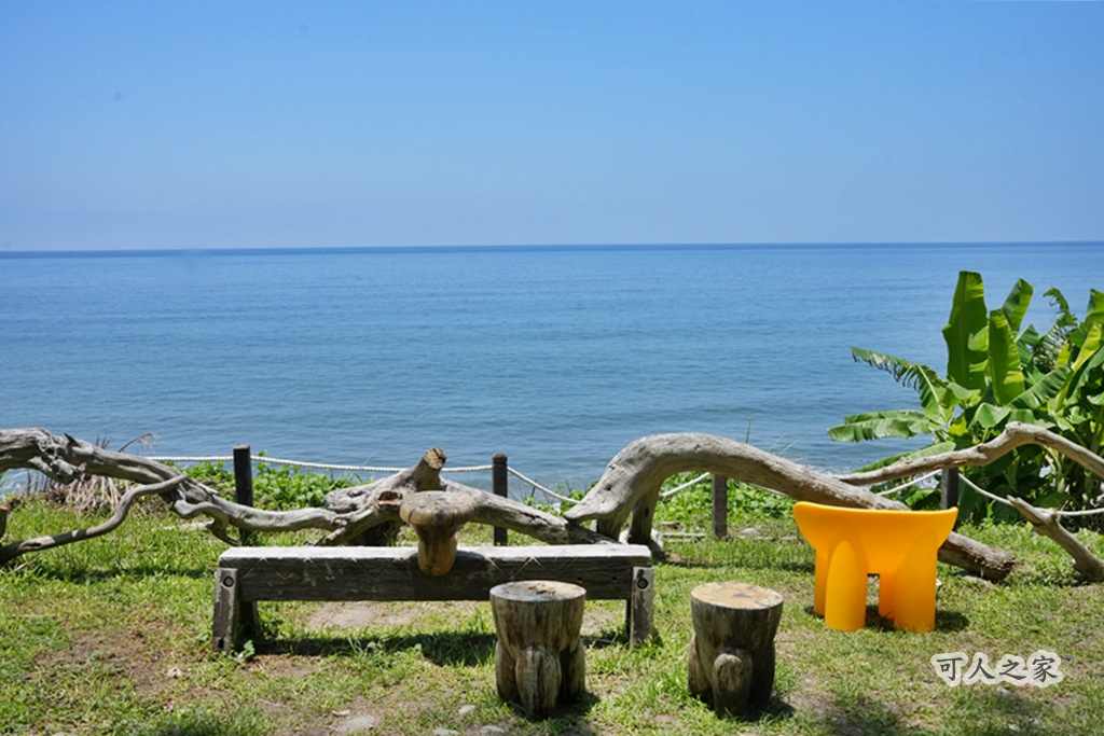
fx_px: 997
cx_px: 552
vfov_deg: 40.5
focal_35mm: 32
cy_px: 368
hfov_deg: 58.0
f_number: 11
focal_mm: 32.5
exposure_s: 1/4000
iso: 2500
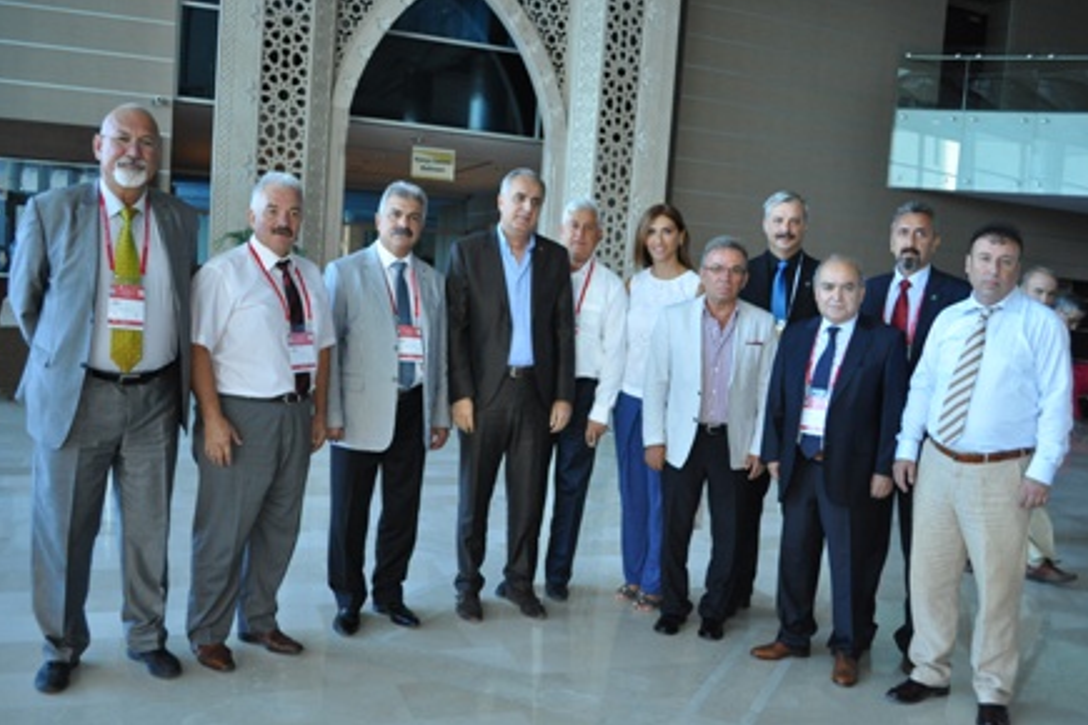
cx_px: 550
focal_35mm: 34
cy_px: 362
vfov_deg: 38.9
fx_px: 1027
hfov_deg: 55.8
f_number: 3.8
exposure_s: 1/60
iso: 800
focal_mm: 22
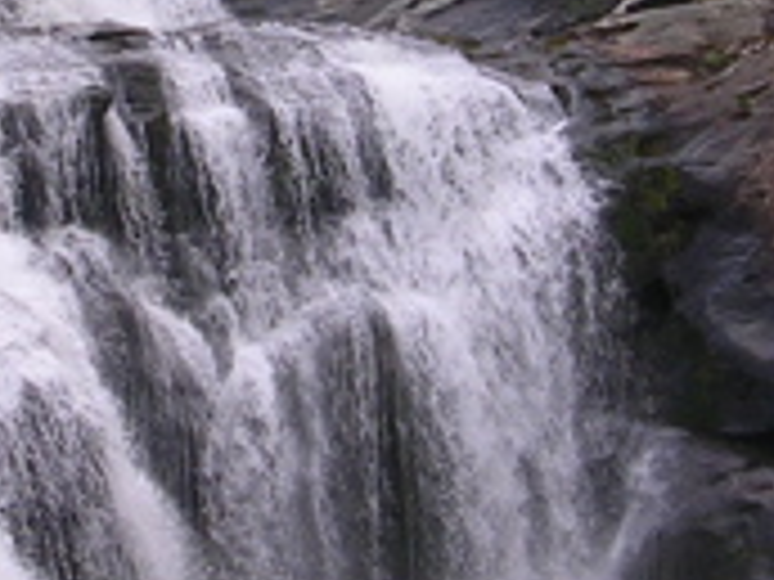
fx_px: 3153
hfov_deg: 13.9
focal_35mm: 141
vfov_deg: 10.5
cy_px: 36
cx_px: 202
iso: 50
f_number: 2.8
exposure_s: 1/351
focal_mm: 5.8
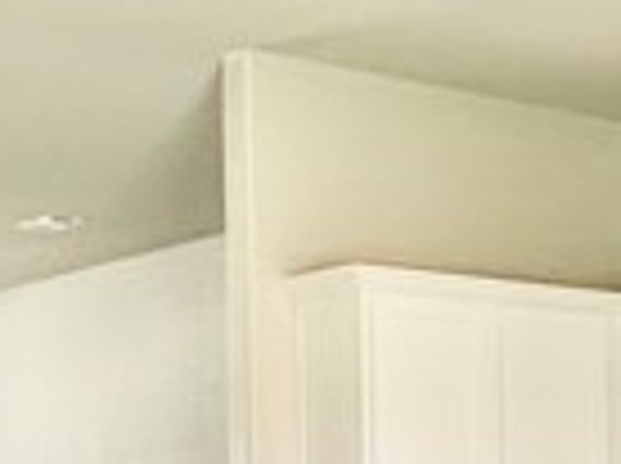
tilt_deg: -3.8
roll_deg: +0.3
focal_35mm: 104
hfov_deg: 18.5
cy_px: 649
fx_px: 1862
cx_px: 585
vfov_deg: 13.5
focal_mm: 2.22
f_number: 2.2
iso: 160
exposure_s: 1/60
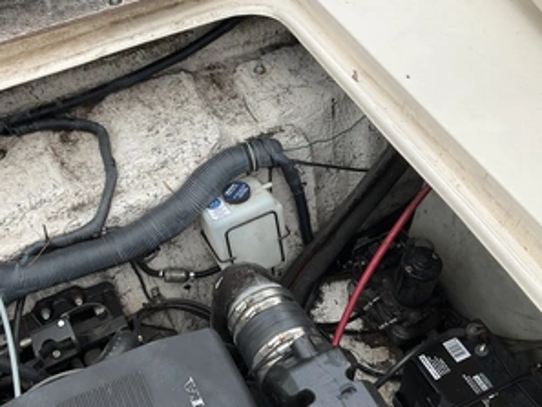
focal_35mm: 39
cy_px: 221
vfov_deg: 36.8
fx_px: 611
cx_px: 208
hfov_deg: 47.5
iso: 25
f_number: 1.8
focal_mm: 3
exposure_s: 1/1098
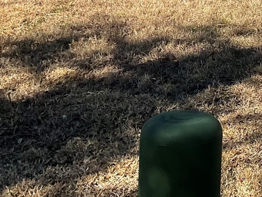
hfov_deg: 20.2
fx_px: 674
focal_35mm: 89
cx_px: 338
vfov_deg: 16.1
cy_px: -18
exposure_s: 1/1984
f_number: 1.8
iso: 16
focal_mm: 3
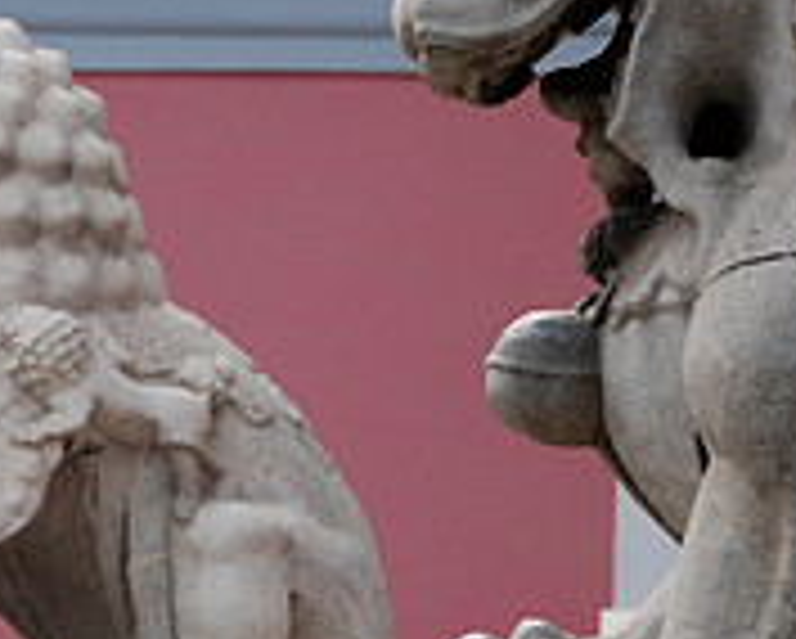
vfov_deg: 3.2
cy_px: 202
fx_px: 11404
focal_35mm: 484
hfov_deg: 4.0
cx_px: 729
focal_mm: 105
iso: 320
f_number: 5.6
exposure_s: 1/160
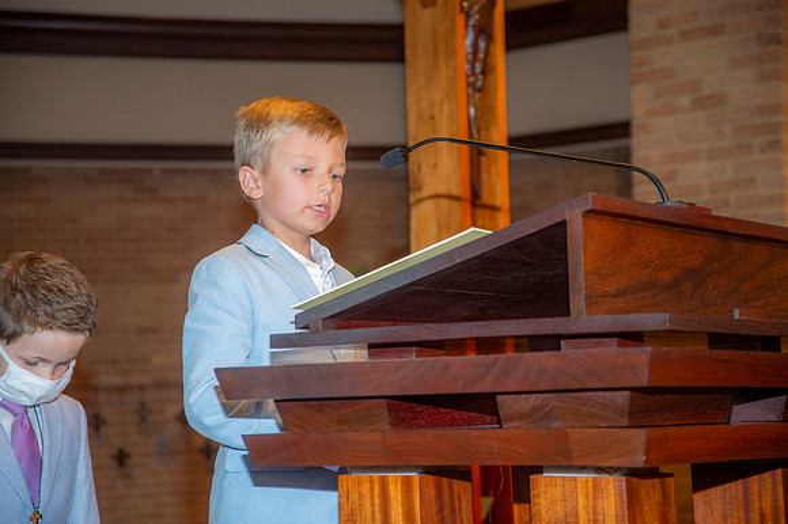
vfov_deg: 16.1
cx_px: 394
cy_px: 262
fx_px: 1859
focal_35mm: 85
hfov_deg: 23.9
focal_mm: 85
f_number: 5.6
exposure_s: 1/200
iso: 1600
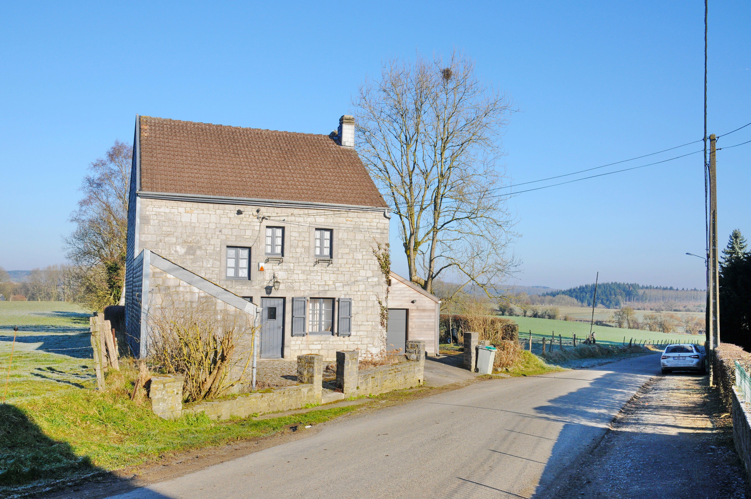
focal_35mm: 33
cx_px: 376
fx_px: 688
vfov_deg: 39.9
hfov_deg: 57.3
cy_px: 250
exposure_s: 1/320
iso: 200
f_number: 9
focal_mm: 22
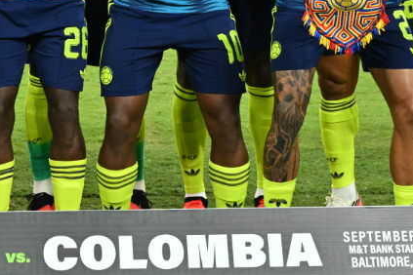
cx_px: 29
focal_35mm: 133
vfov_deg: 10.2
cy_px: -55
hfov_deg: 15.2
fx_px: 1526
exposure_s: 1/1000
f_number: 4.5
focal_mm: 44
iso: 2000
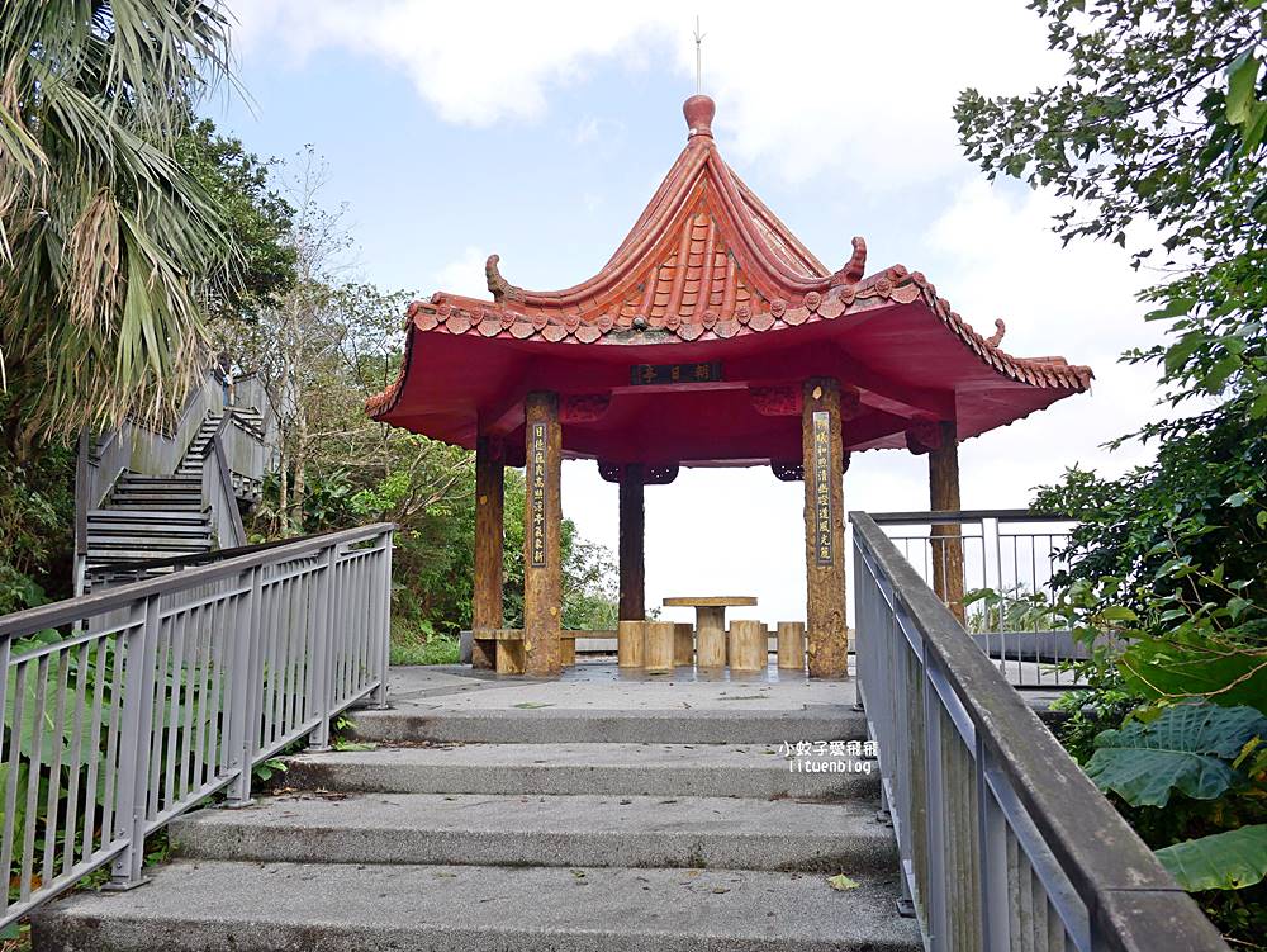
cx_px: 634
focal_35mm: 28
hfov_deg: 63.4
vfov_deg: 49.8
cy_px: 476
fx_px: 1025
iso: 200
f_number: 3.2
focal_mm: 14
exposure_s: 1/800
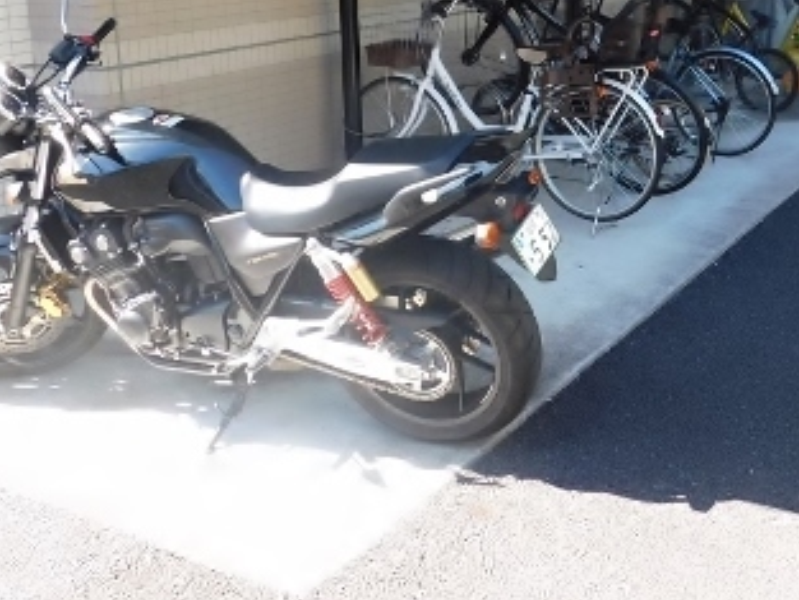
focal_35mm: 47
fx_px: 1085
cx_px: 579
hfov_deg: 39.5
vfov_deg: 30.1
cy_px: 117
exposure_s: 1/200
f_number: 3
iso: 125
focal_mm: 4
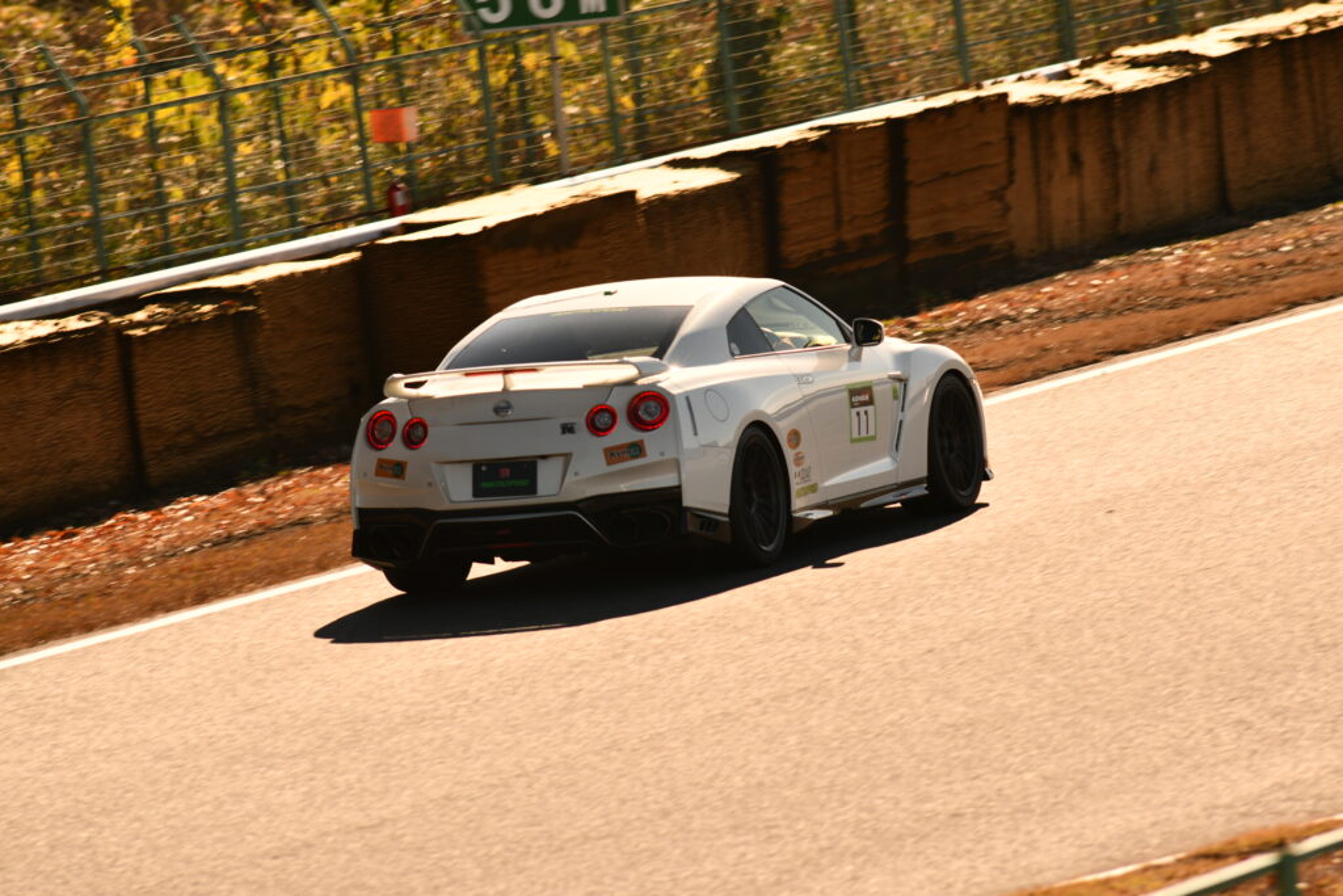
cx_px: 672
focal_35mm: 500
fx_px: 18654
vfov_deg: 2.8
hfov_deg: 4.1
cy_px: 448
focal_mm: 500
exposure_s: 1/400
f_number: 7.1
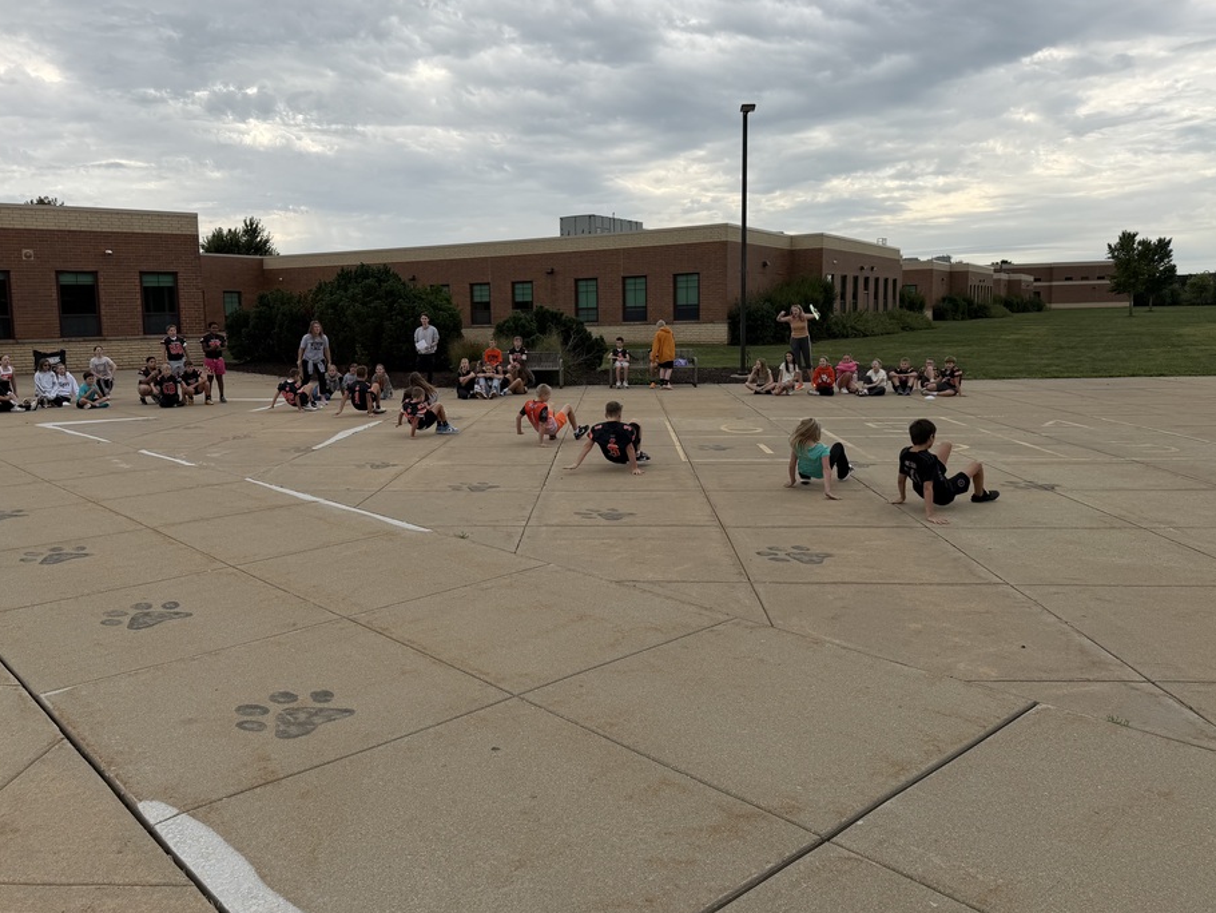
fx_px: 949
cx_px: 552
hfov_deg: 65.2
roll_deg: +0.9
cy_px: 417
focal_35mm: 27
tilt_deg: -9.4
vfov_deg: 51.3
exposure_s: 1/2611
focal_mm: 6.76
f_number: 1.78
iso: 80
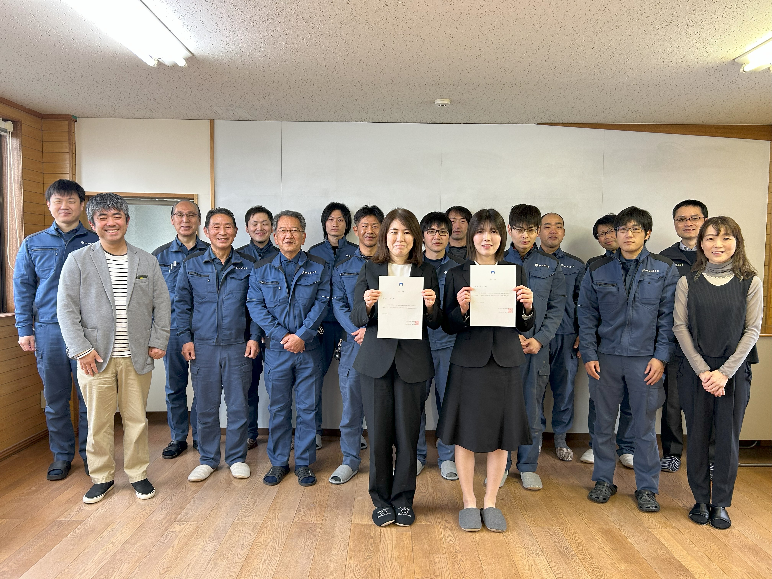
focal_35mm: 26
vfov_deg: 53.1
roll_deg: -0.2
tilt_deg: -4.0
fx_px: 580
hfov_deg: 67.3
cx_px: 386
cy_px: 290
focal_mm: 5.7
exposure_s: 1/50
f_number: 1.5
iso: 80
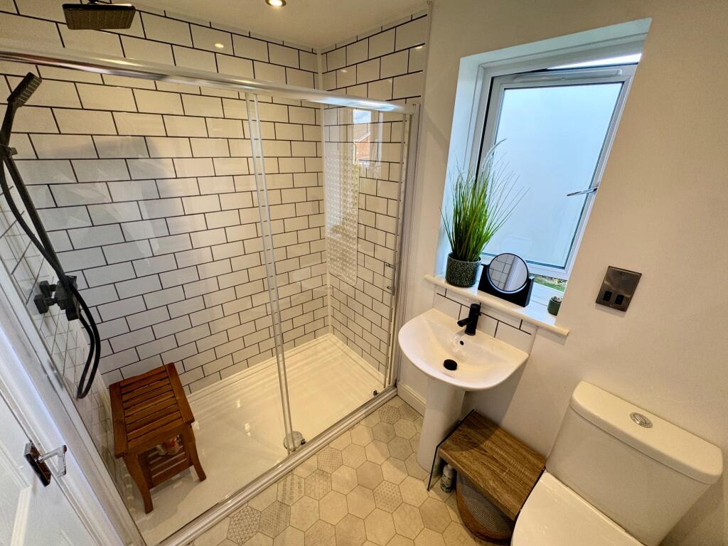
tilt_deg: -22.6
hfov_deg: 102.1
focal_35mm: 14
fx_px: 294
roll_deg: -1.1
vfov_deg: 85.7
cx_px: 364
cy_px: 273
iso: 100
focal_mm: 2.22
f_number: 2.2
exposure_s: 1/100
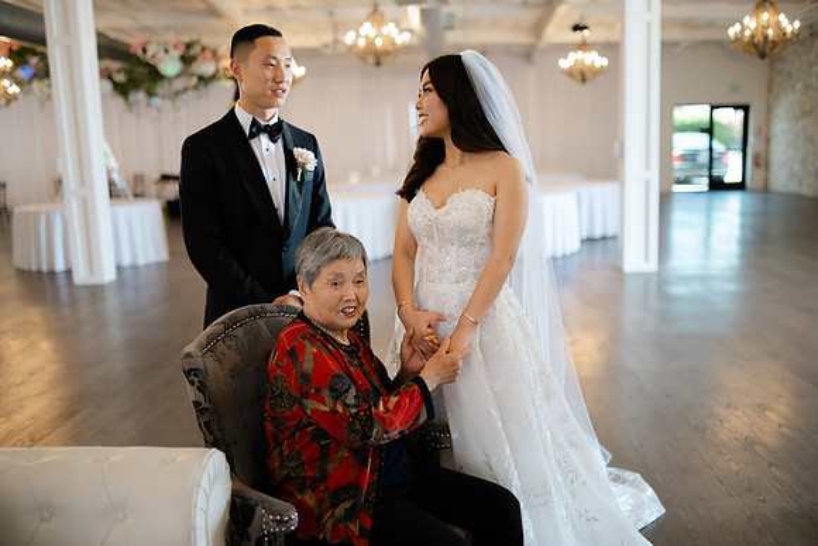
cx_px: 409
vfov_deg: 37.9
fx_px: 795
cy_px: 273
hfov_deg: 54.4
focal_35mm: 35
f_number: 1.4
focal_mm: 35
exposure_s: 1/160
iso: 450
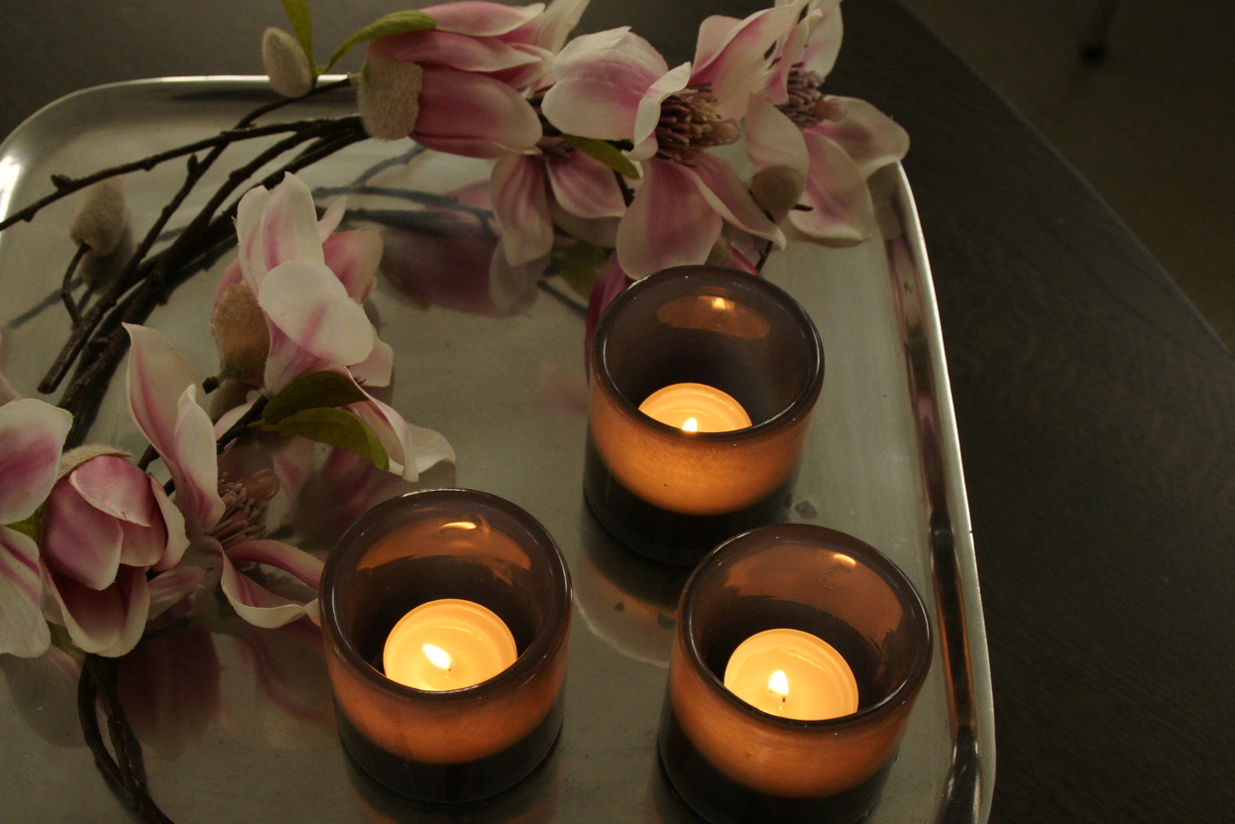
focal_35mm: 54
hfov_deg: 36.7
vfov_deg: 25.0
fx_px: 1853
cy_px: 474
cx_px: 478
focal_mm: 28
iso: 800
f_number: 5.6
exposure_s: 1/80
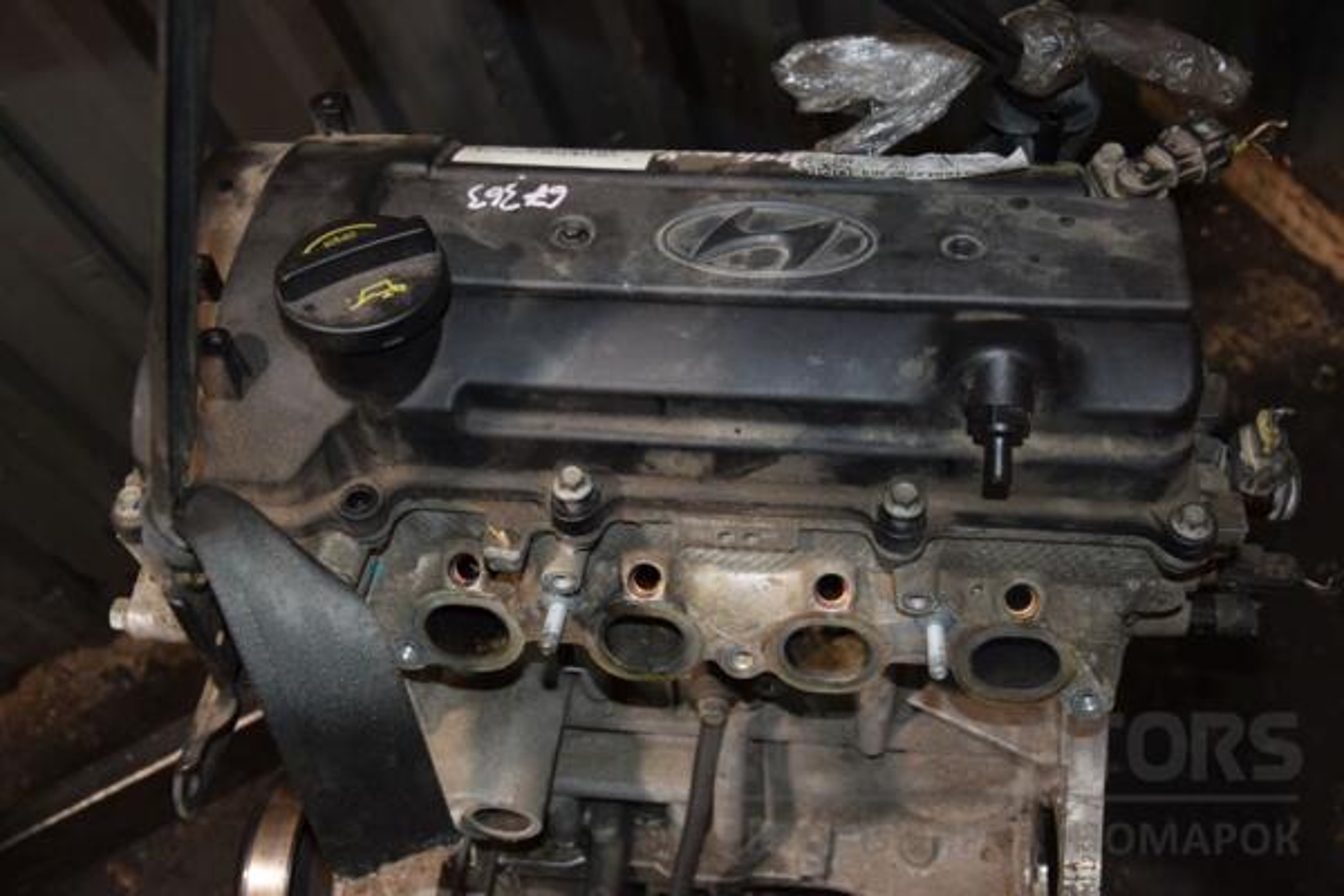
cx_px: 672
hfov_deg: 49.6
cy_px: 448
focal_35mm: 39
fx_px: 1456
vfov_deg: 34.2
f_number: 5
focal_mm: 26
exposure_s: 1/60
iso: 800
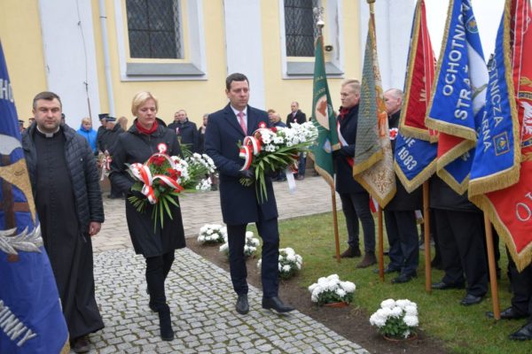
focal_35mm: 39
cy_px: 177
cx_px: 266
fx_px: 576
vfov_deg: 34.2
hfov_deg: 49.6
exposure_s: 1/160
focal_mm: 26
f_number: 6.3
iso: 400
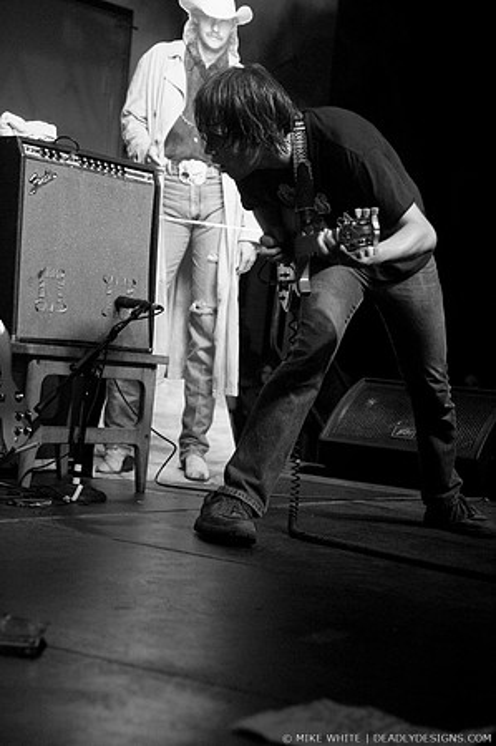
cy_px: 373
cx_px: 248
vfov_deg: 28.1
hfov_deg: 18.9
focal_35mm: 72
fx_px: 1491
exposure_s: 1/200
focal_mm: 48
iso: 800
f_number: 3.2
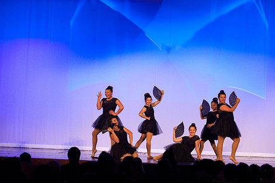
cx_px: 151
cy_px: 106
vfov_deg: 13.0
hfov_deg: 19.5
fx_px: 802
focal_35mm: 105
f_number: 2.8
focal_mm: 86
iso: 3200
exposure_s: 1/200
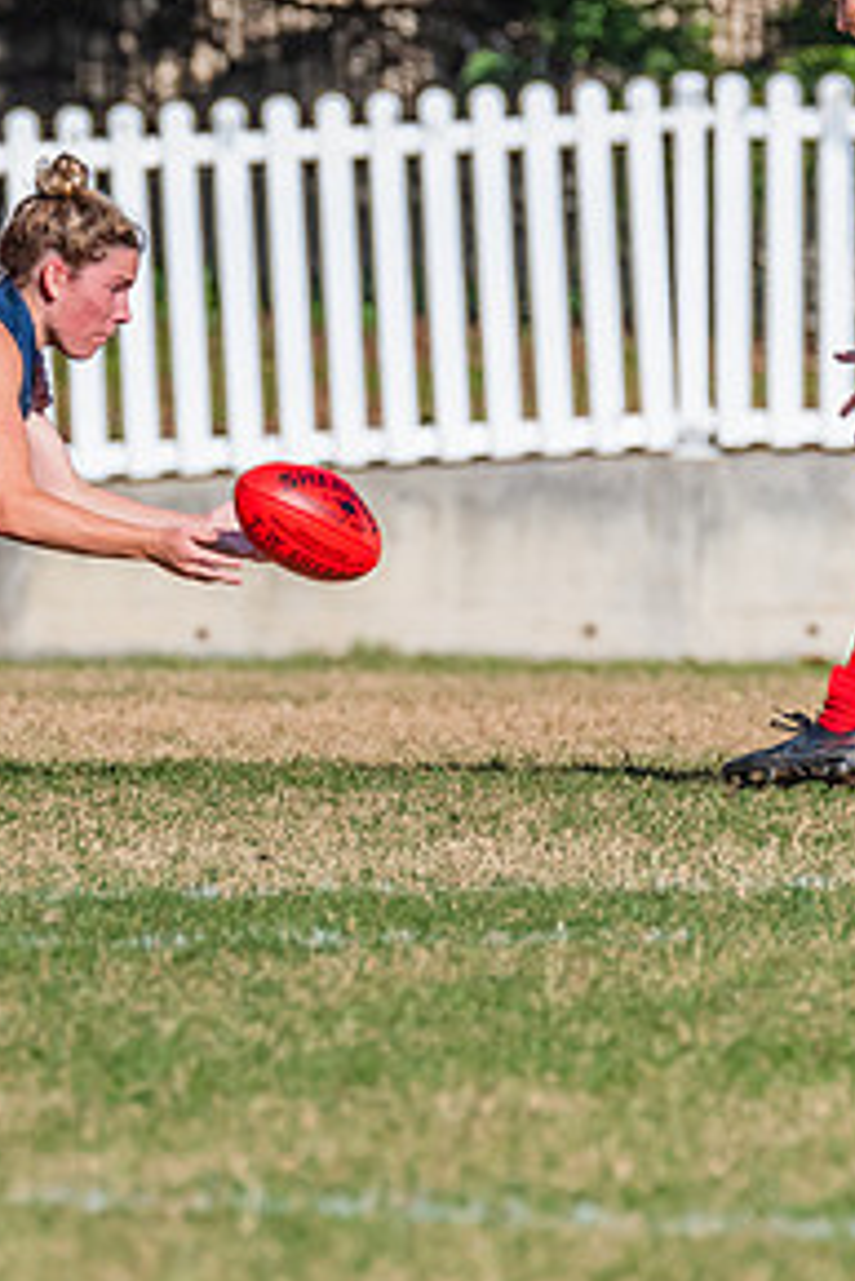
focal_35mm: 1185
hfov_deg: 1.2
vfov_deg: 1.7
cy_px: 368
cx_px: -225
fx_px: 42162
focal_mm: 460
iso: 800
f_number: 11
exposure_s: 1/1600
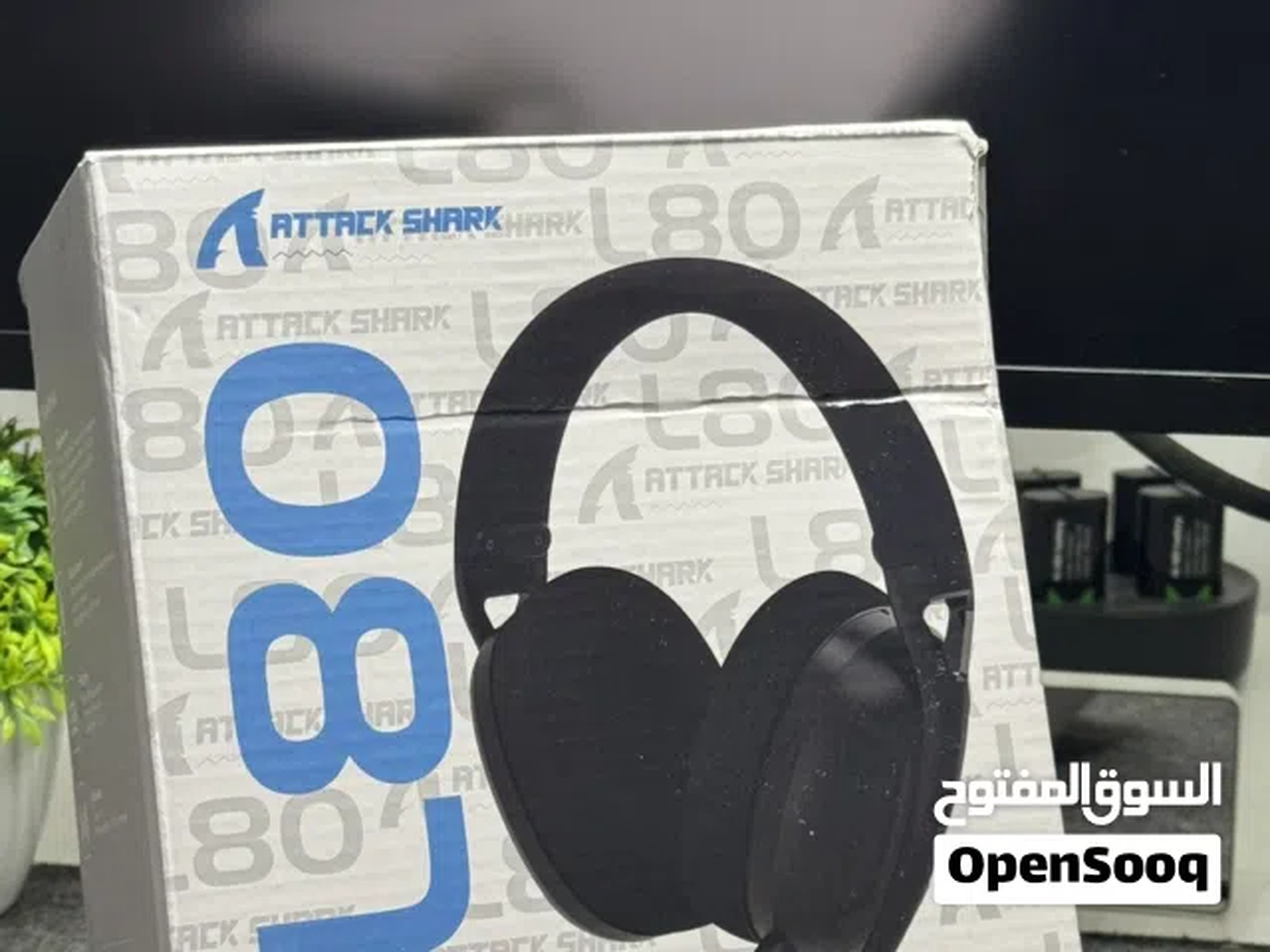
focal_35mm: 48
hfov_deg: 39.7
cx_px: 635
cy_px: 476
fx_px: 1761
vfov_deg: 30.3
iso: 250
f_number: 1.78
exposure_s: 1/50
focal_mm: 6.76
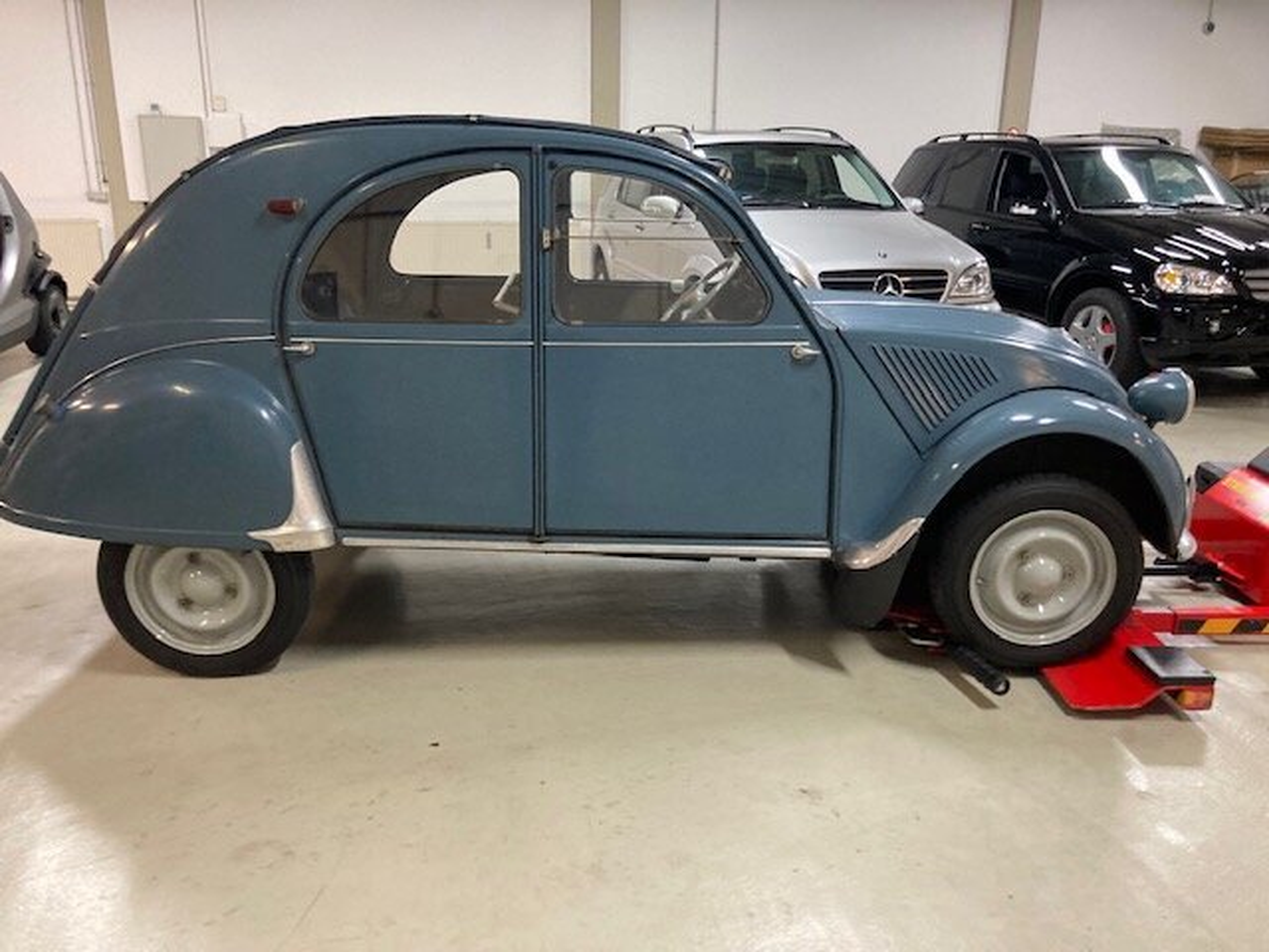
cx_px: 634
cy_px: 476
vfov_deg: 49.7
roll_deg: -0.3
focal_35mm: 28
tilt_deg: -14.1
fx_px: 1026
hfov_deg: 63.4
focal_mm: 3.99
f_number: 1.8
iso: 250
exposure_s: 1/50
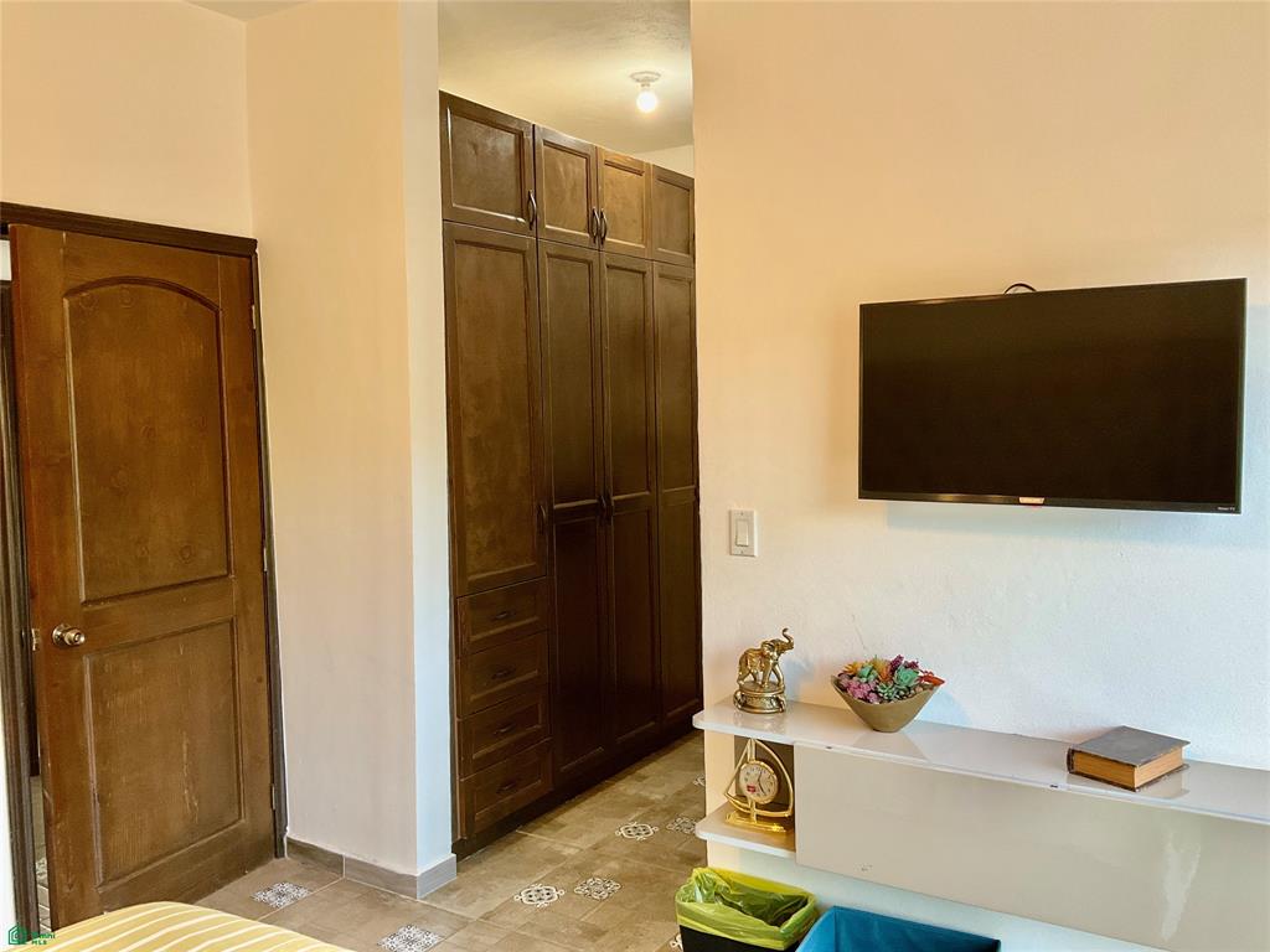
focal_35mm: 29
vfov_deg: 48.2
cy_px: 476
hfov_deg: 61.7
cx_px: 635
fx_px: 1064
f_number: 1.8
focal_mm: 3
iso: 64
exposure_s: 1/60
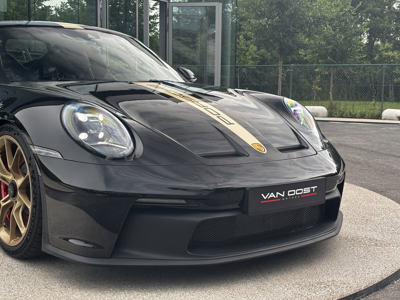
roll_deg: -1.4
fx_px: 601
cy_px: 150
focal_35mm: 52
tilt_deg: -6.5
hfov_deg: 36.8
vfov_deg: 28.0
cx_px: 200
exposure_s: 1/108
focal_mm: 5.96
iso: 50
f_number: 1.6
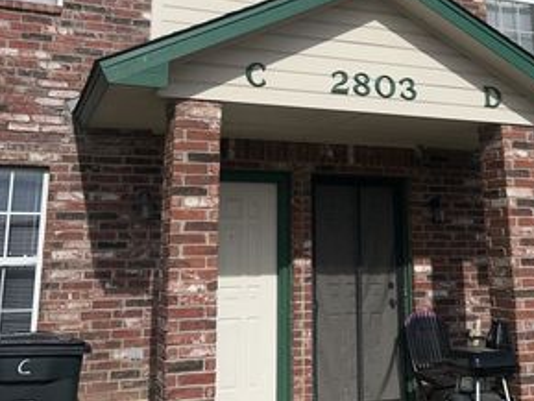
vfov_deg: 31.6
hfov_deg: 41.9
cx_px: 312
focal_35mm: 45
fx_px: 694
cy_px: 99
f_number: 1.5
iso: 32
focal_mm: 5.7
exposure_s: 1/30303
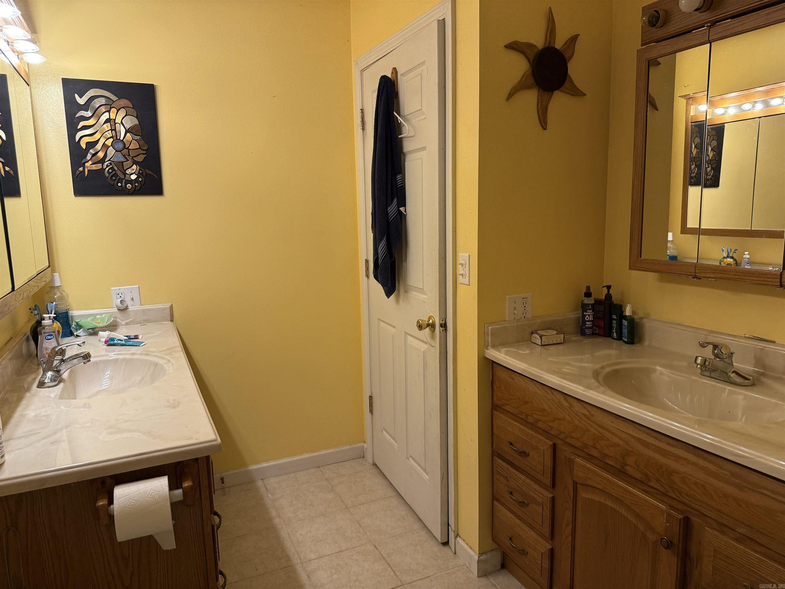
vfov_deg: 56.8
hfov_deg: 71.6
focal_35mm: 24
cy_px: 294
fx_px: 544
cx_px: 392
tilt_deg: -8.9
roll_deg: +1.4
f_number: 1.78
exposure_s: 1/60
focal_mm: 6.76
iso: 250
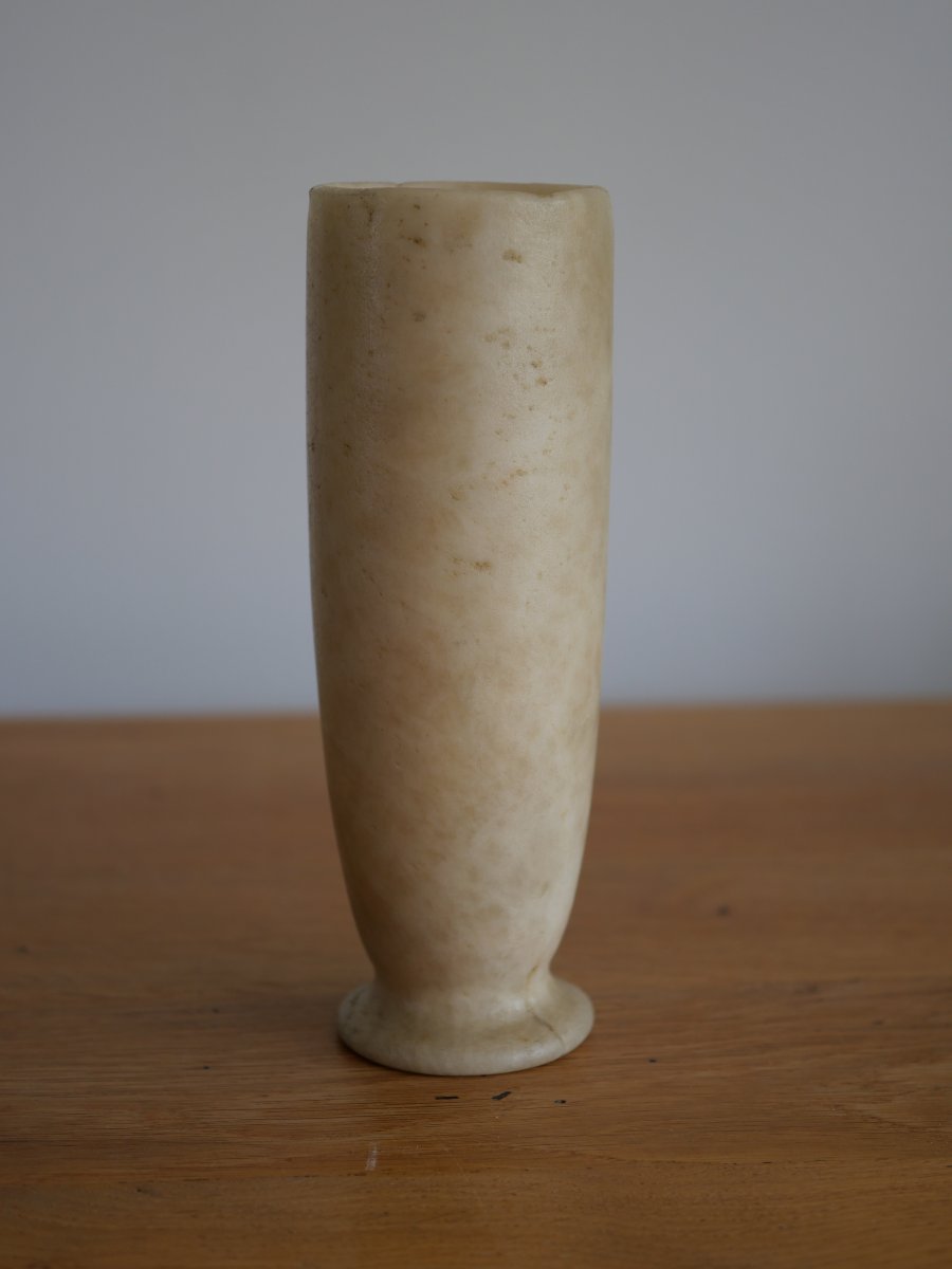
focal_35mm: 60
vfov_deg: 32.2
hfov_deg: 24.4
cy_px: 634
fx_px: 2200
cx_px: 476
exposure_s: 1/125
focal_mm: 30
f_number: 2.8
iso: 200
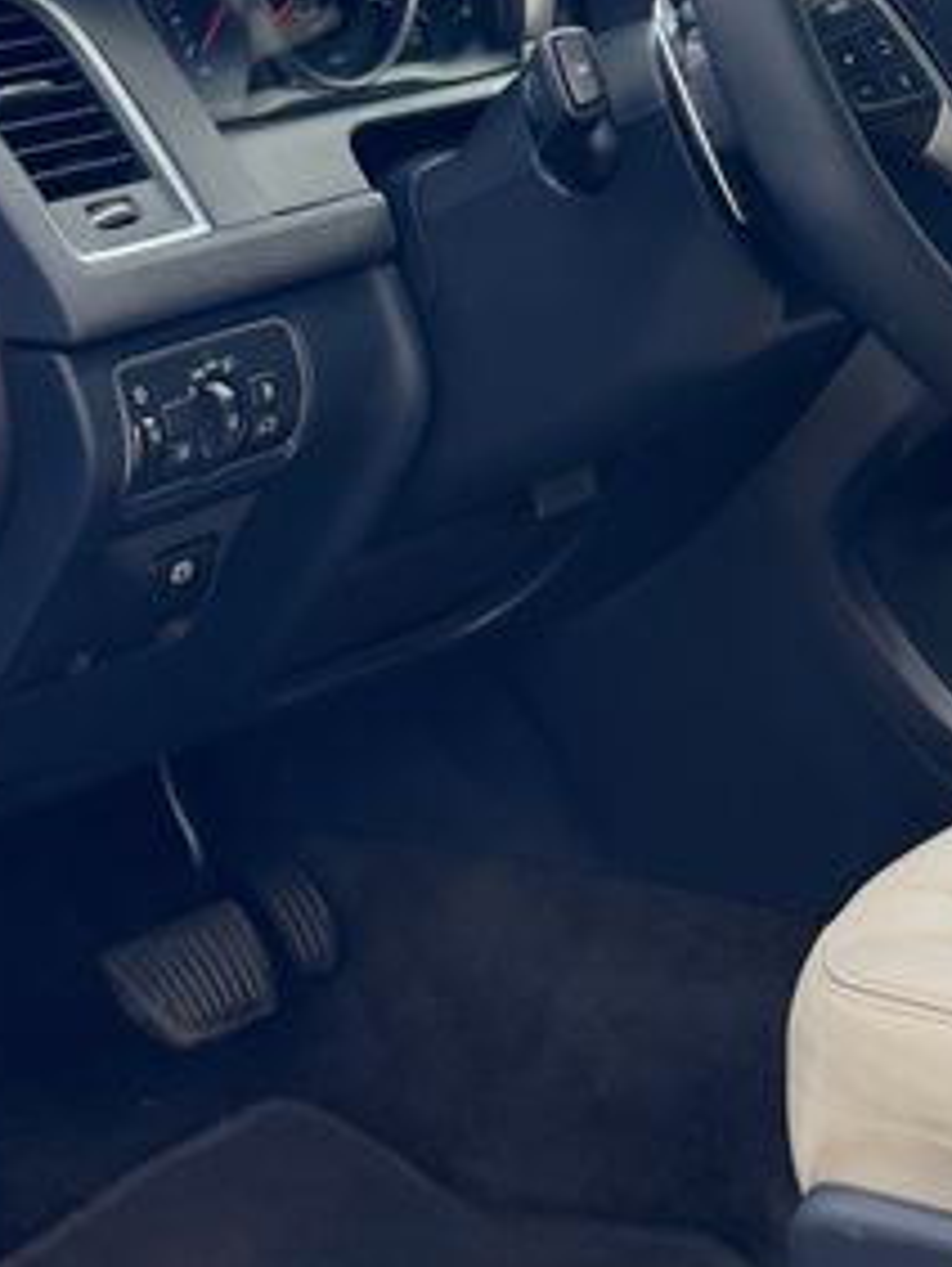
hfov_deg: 17.9
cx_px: 988
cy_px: 571
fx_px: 2929
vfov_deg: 24.4
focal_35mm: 80
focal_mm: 6.76
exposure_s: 1/278
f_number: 1.78
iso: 64
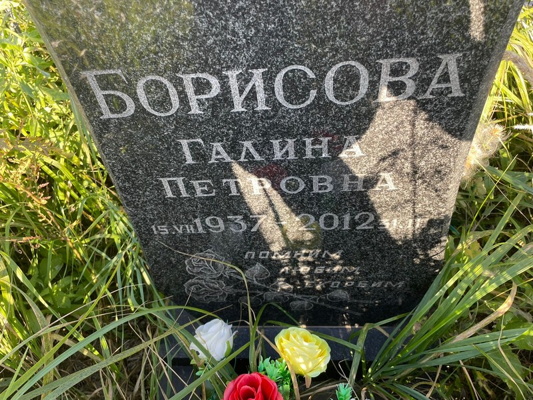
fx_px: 400
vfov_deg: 53.1
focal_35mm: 26
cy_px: 200
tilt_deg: -47.7
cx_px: 266
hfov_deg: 67.3
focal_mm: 4.2
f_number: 1.6
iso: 32
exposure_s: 1/144
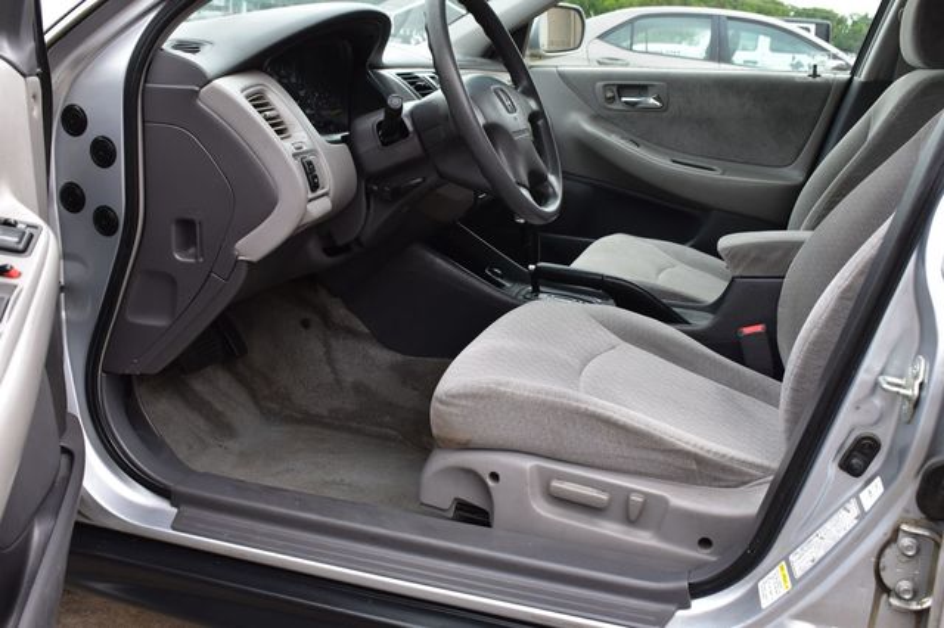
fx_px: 983
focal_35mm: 38
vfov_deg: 35.5
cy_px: 314
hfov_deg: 51.3
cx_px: 472
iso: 400
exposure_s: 1/100
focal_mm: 25
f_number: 9
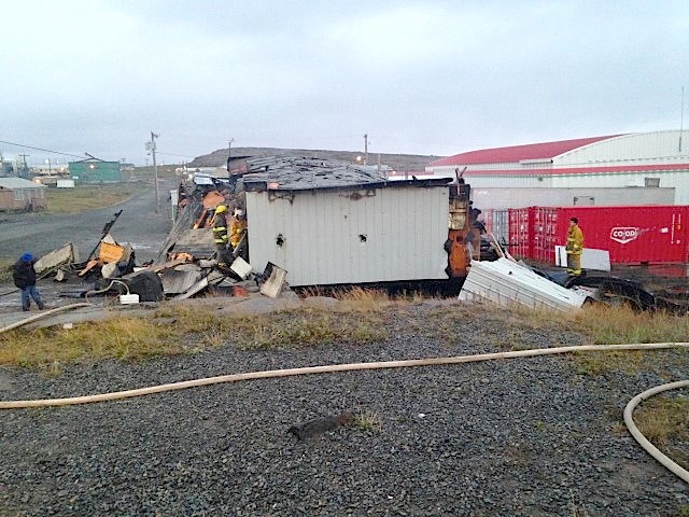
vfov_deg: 42.9
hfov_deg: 55.4
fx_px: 657
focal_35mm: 33
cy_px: 258
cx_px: 344
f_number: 2.4
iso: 250
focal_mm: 4.12
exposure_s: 1/20
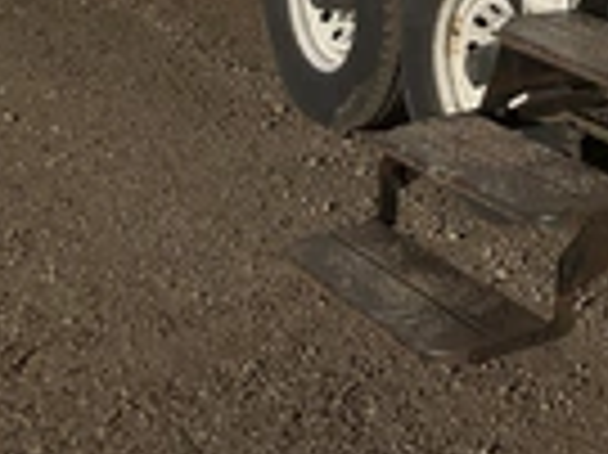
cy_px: -85
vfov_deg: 16.5
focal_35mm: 86
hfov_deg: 20.0
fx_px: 1509
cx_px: 878
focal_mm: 3
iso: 25
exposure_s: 1/5814
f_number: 1.8
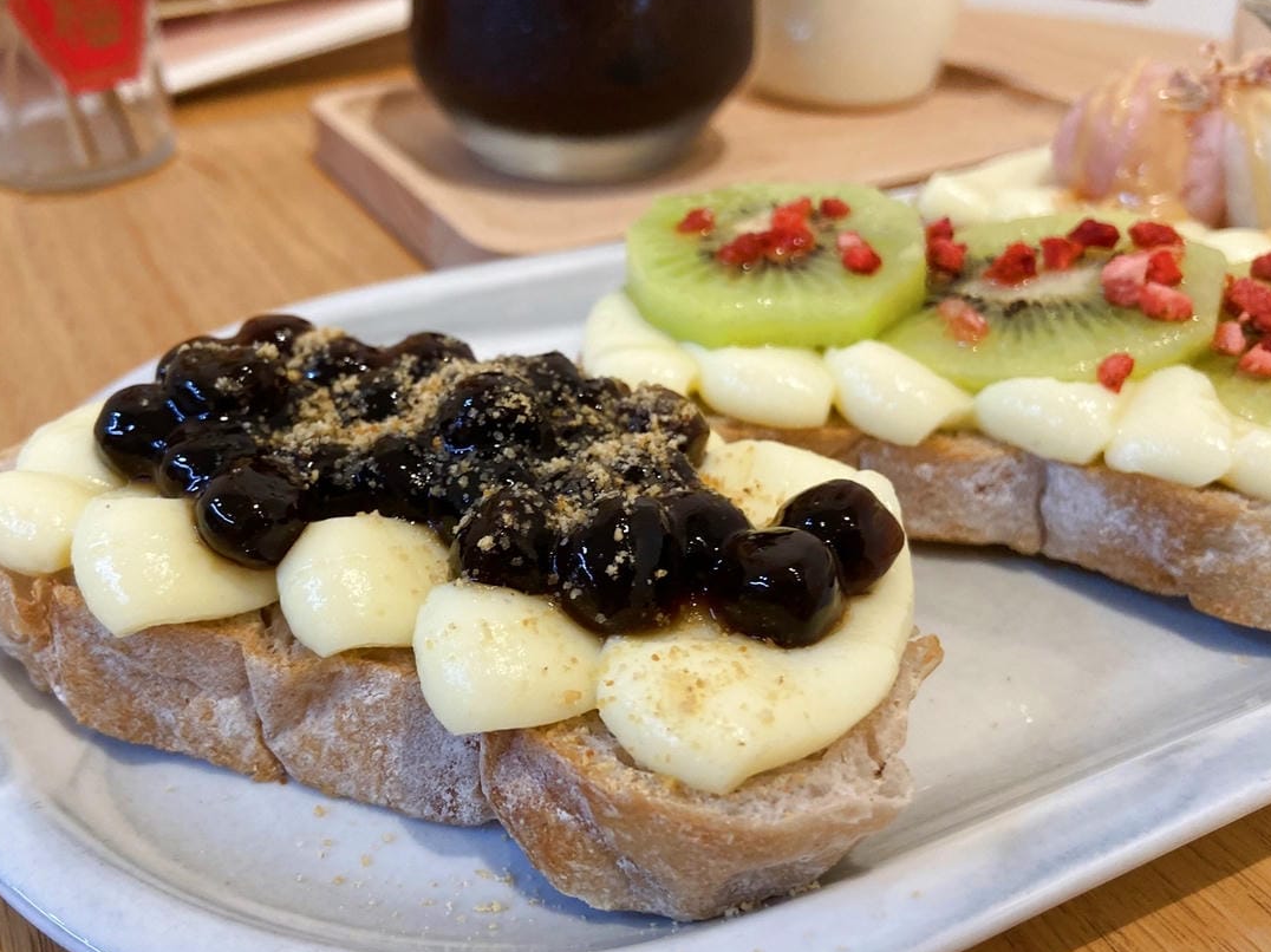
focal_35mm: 29
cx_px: 567
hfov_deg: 61.5
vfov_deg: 48.2
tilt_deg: -32.8
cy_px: 493
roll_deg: +1.8
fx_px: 1064
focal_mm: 4.25
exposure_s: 1/60
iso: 160
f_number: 1.8
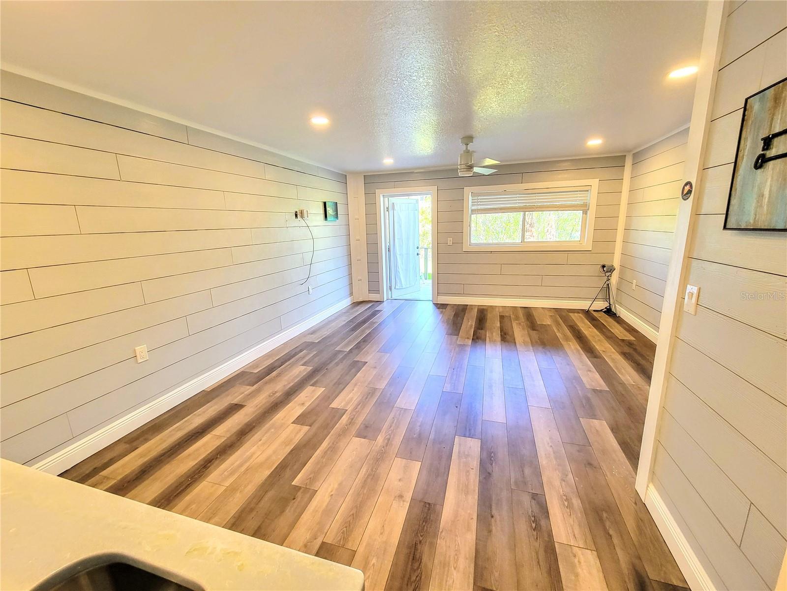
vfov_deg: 89.9
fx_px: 296
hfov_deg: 106.2
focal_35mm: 13
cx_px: 394
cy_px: 296
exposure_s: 1/60
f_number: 2.2
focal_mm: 2.2
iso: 125
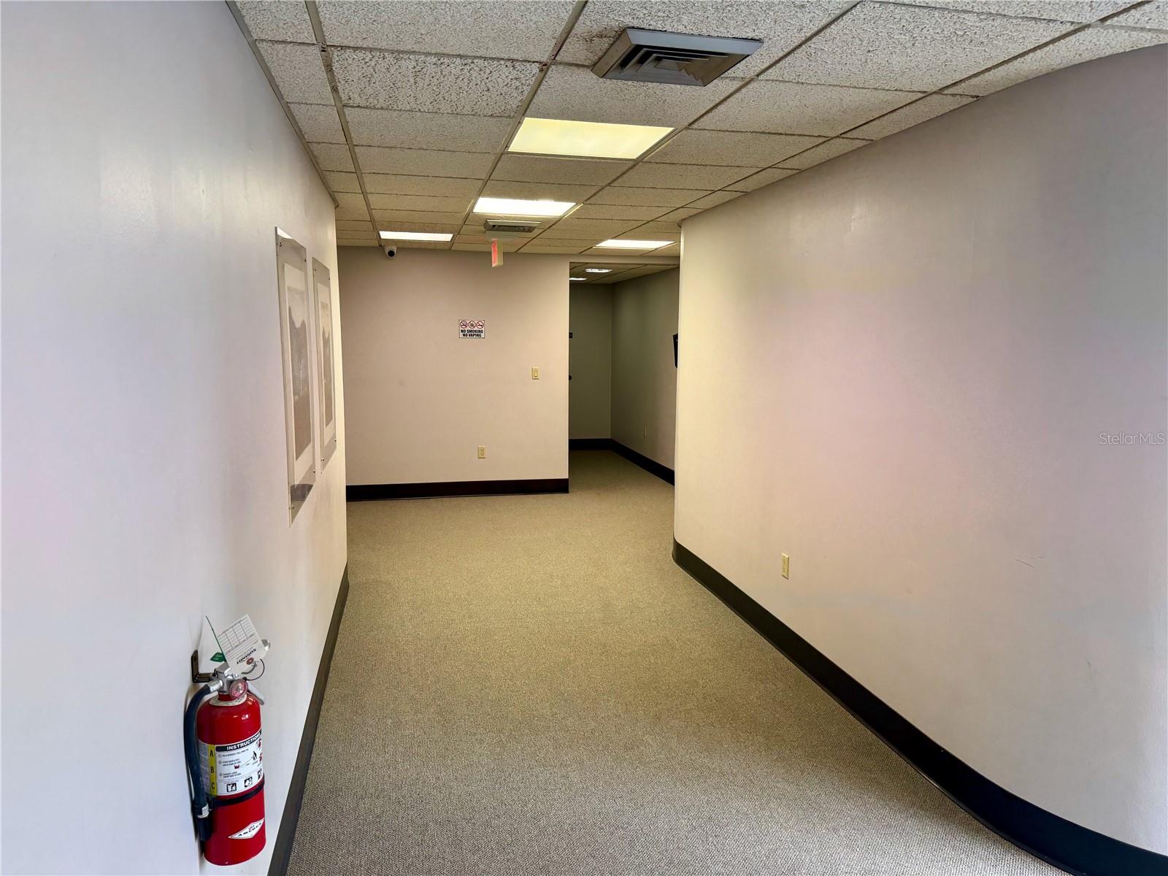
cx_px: 584
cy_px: 438
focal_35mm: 24
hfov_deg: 71.6
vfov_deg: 56.8
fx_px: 810
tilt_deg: -8.2
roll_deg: -0.1
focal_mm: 6.76
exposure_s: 1/60
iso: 125
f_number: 1.78
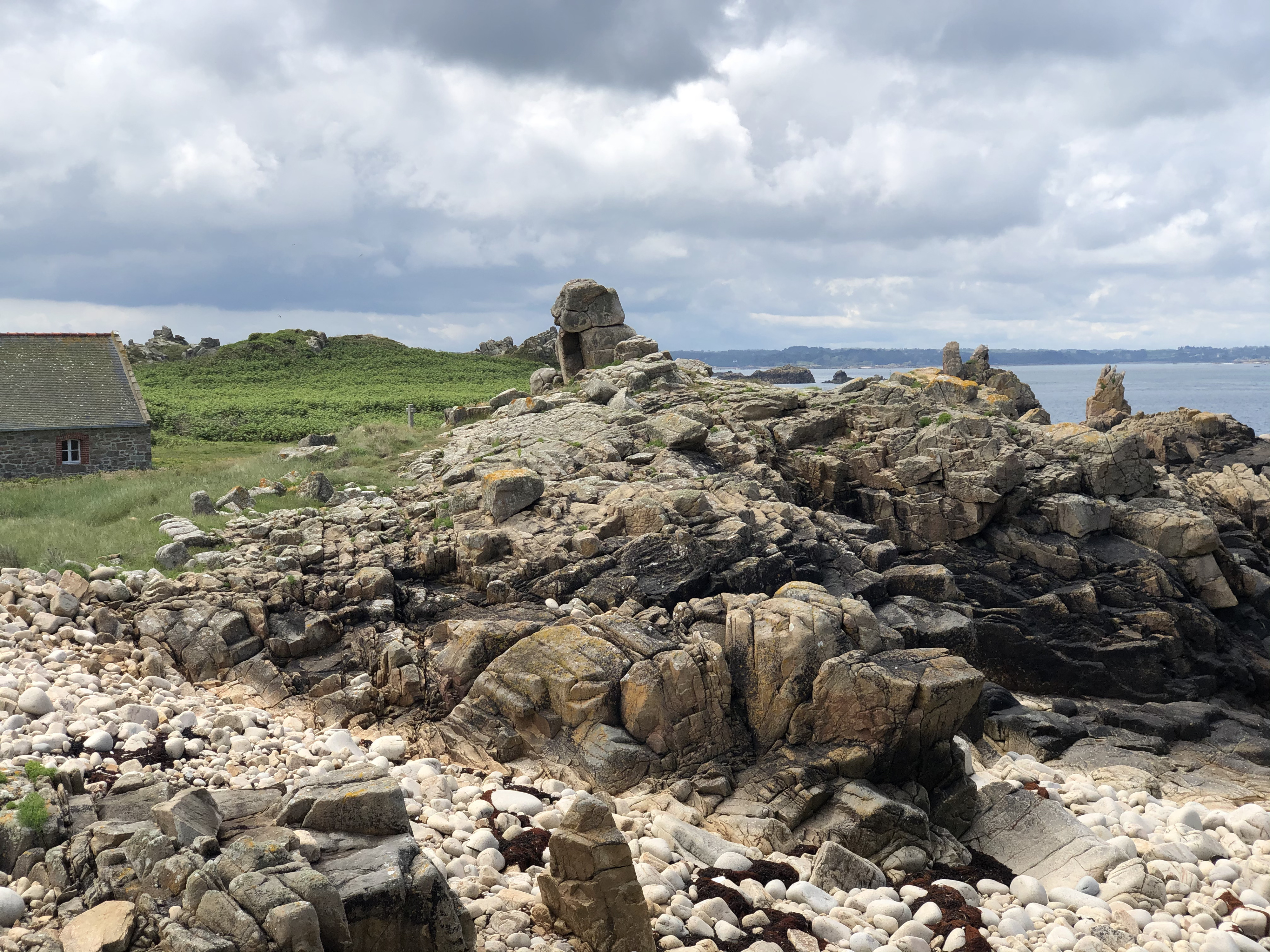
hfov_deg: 36.8
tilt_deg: -3.1
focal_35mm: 52
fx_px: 1908
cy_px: 476
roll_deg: +1.6
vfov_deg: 28.0
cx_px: 635
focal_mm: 6
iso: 16
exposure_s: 1/1297
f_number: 2.4
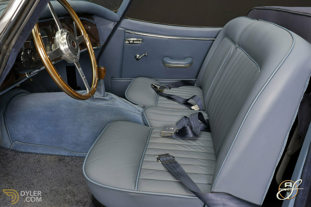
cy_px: 104
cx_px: 156
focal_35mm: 31
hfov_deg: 60.3
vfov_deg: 42.3
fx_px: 268
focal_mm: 31
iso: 250
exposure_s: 1/1.67
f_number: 8
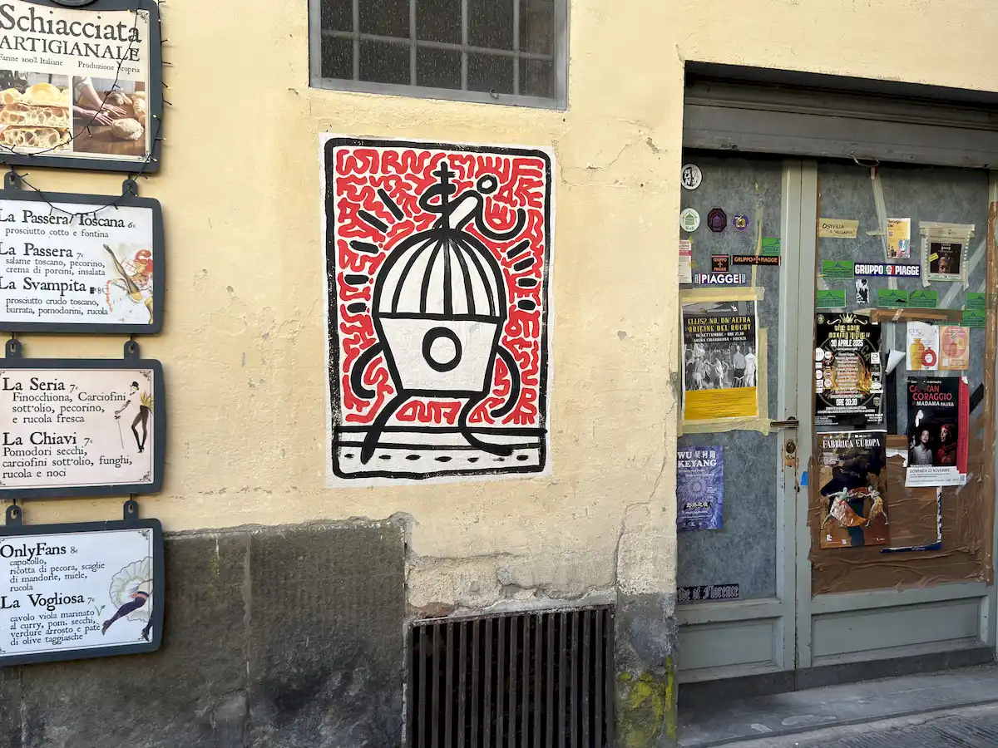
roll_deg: -0.4
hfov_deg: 50.1
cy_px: 374
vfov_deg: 38.7
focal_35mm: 37
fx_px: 1067
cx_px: 499
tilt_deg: -1.8
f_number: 1.78
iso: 64
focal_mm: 6.76
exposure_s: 1/352
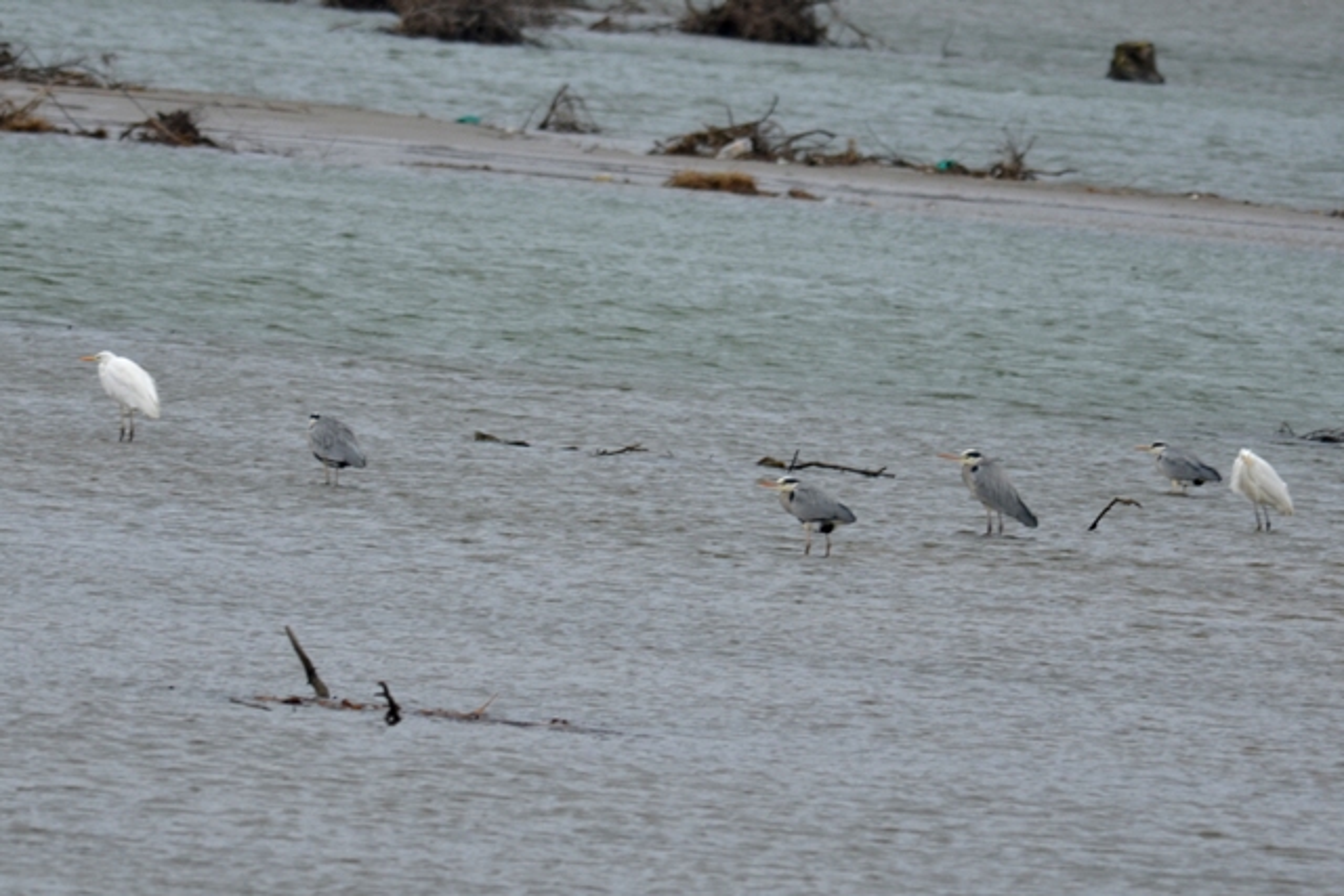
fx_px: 28005
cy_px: 448
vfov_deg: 1.8
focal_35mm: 750
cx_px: 672
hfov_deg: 2.7
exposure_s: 1/160
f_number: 6.7
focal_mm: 500
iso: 200
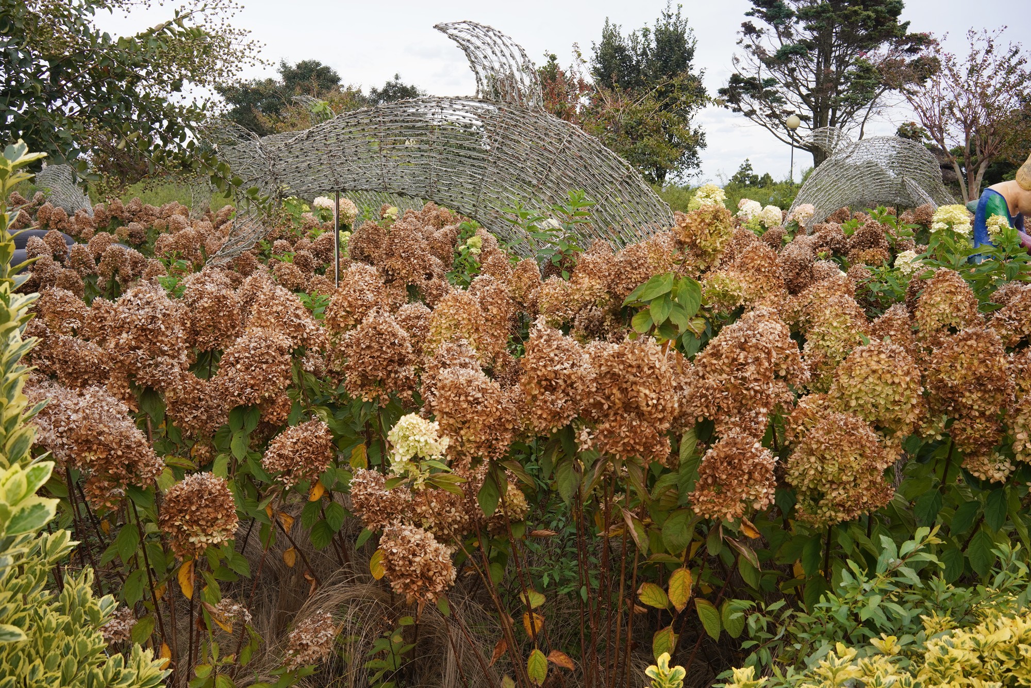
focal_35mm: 35
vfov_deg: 37.9
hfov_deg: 54.4
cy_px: 344
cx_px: 516
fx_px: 1002
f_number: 11
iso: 400
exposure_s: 1/100
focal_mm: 35
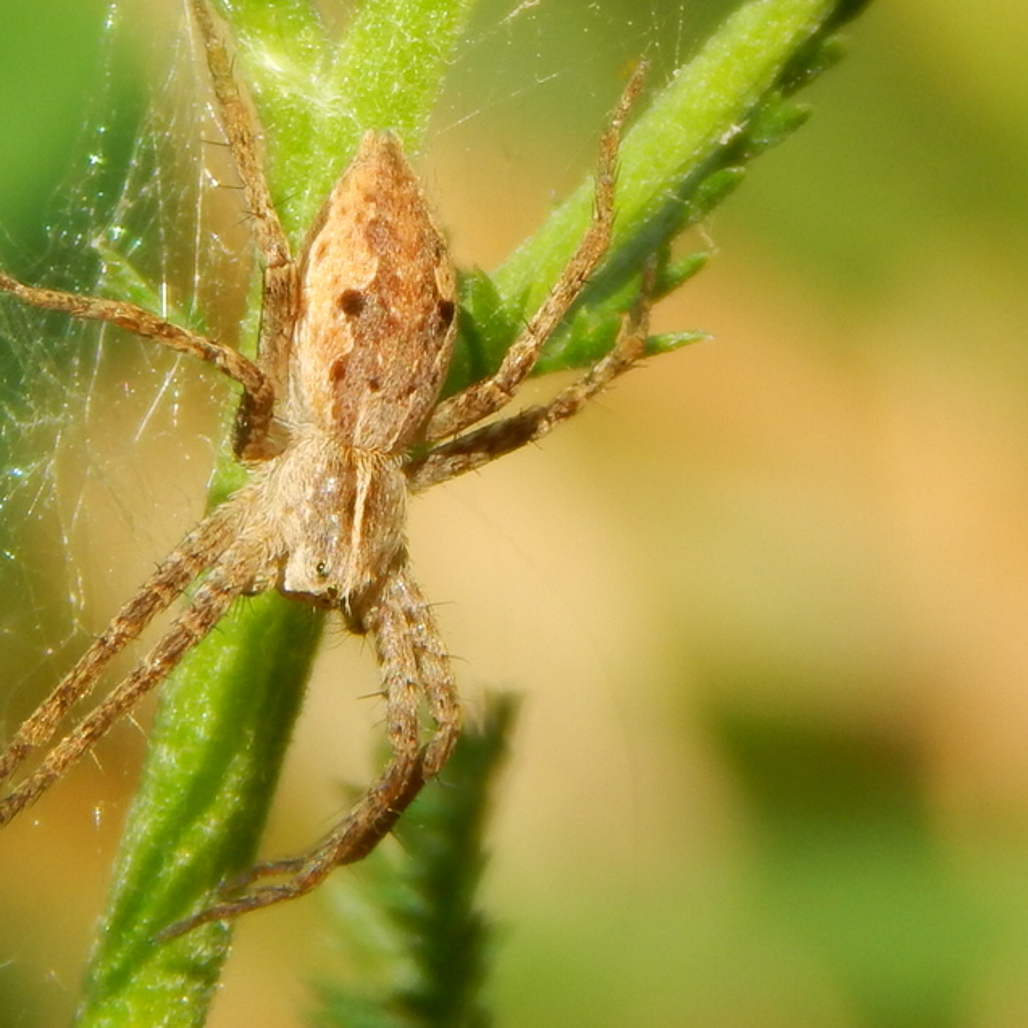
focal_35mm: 296
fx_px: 9945
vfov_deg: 5.9
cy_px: 513
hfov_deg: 5.9
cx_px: 393
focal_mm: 44.9
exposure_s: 1/400
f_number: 5.6
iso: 125
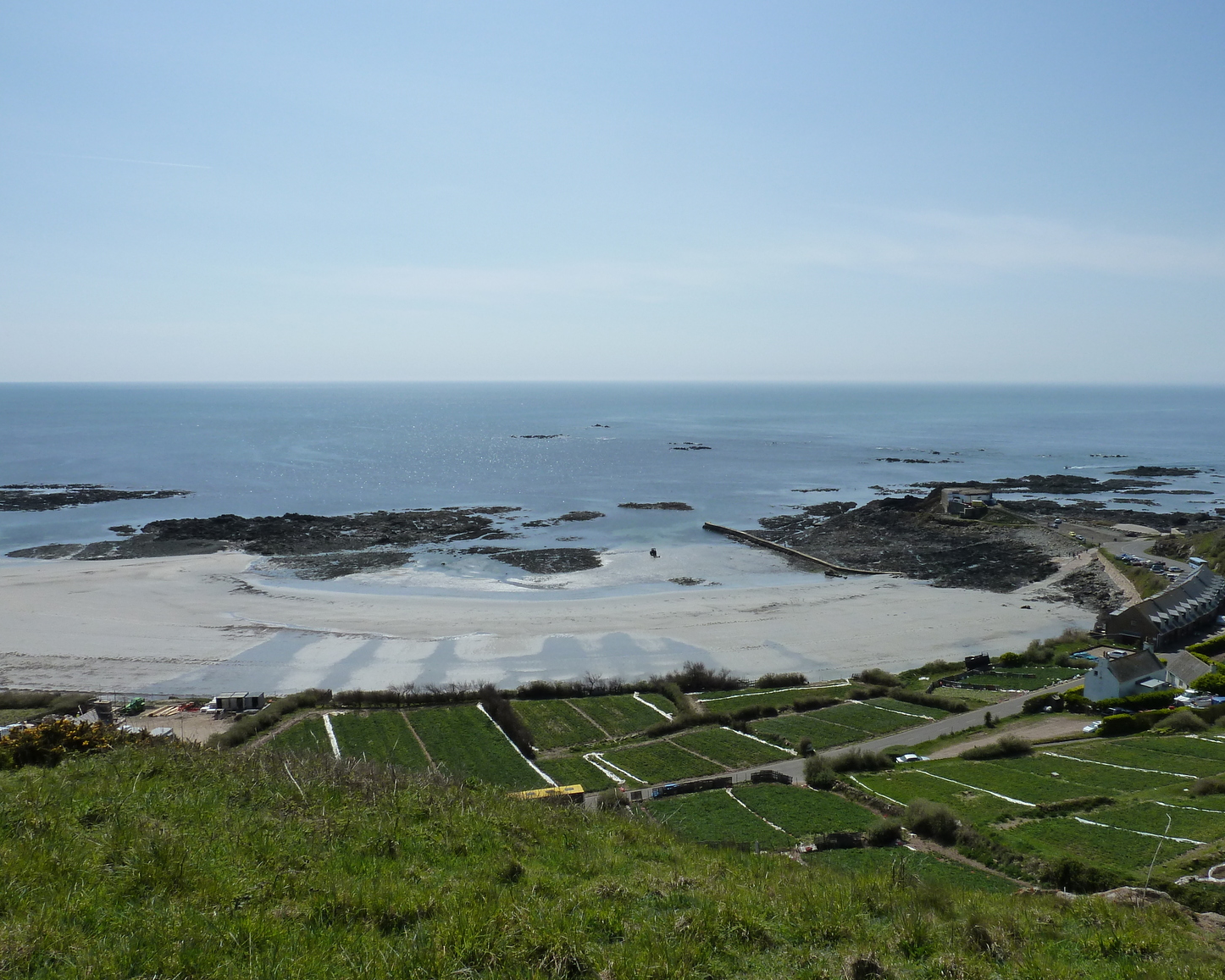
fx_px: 979
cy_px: 495
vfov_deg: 53.2
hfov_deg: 63.9
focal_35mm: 27
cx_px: 677
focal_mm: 4.1
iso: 125
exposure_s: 1/640
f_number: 5.6
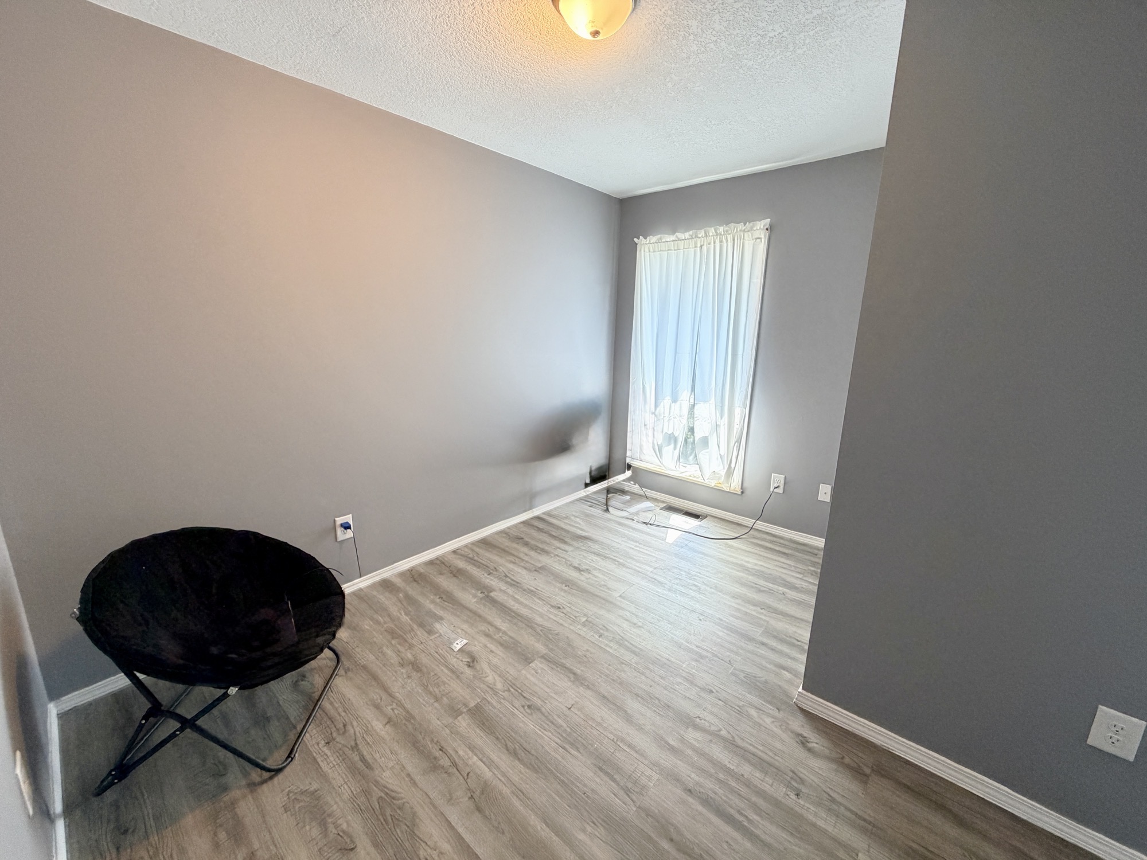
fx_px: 464
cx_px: 574
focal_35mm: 14
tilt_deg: -11.6
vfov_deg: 85.7
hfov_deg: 102.1
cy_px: 430
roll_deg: -1.0
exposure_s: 1/121
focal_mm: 2.22
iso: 320
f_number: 2.2
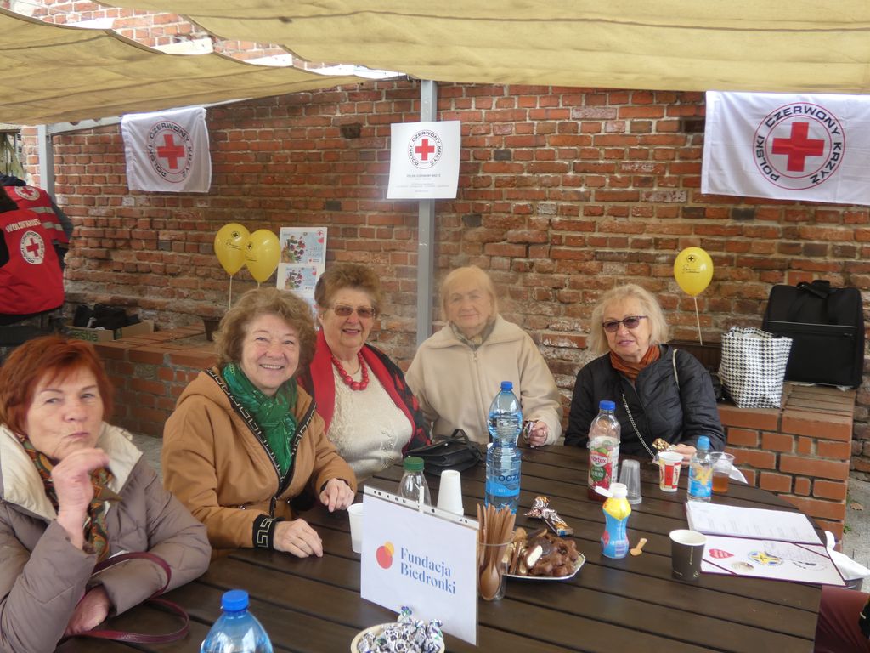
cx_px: 435
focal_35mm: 35
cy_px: 326
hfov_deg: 52.6
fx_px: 880
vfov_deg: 40.7
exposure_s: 1/80
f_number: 3.4
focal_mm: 6.2
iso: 80
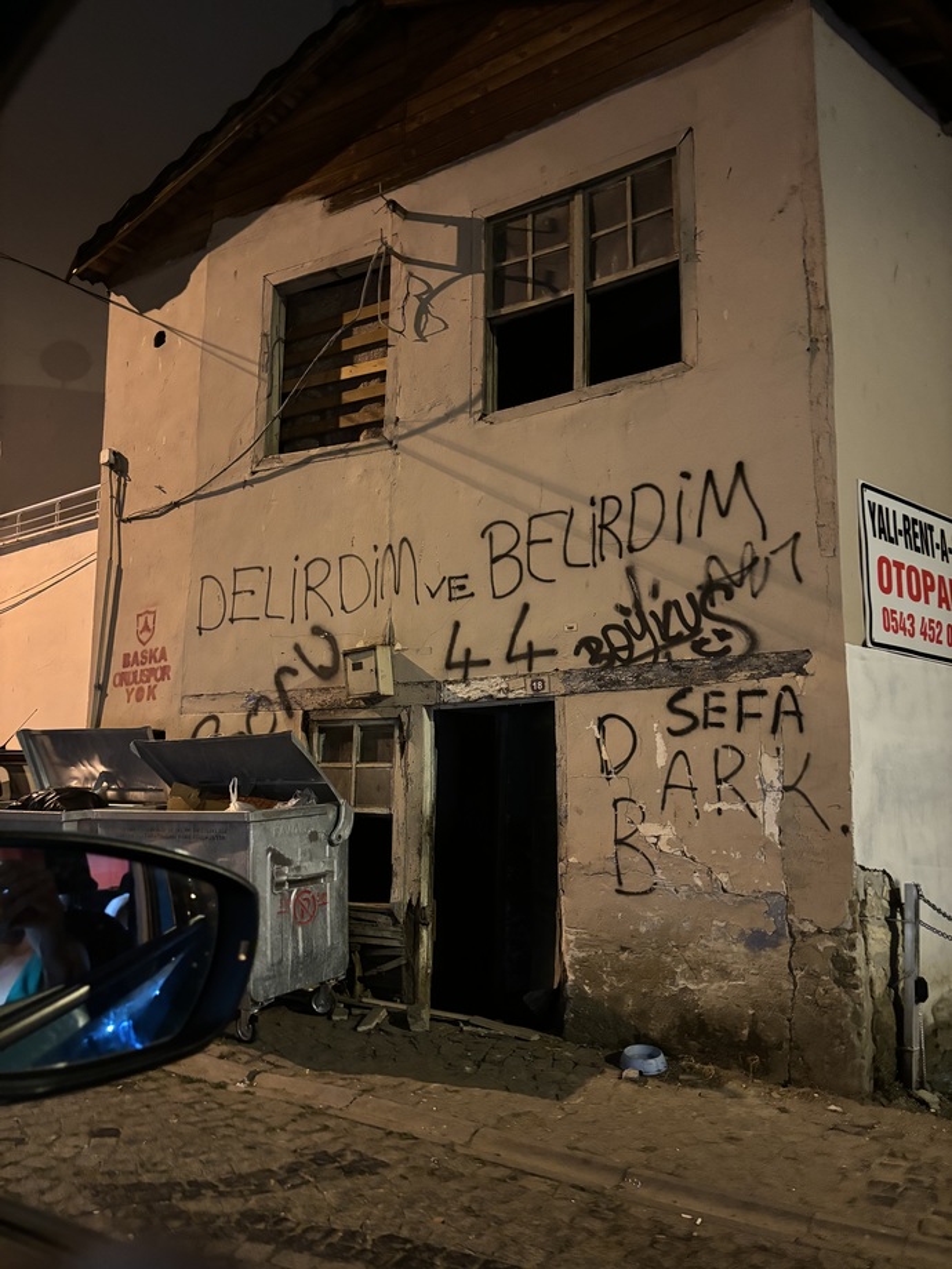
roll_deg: +0.4
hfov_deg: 53.1
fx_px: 953
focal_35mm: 26
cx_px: 476
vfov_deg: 67.3
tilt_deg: +8.7
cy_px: 634
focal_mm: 5.96
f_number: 1.6
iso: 1000
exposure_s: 1/25
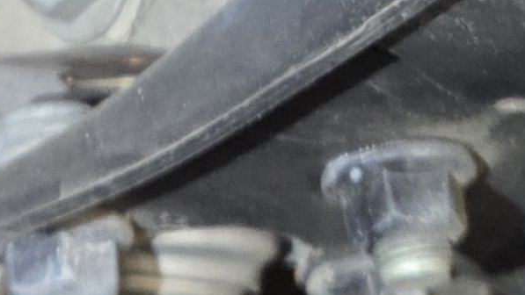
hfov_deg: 12.8
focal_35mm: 168
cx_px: 171
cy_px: -441
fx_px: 2339
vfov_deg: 6.8
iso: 1000
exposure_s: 1/120
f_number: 1.8
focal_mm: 5.4
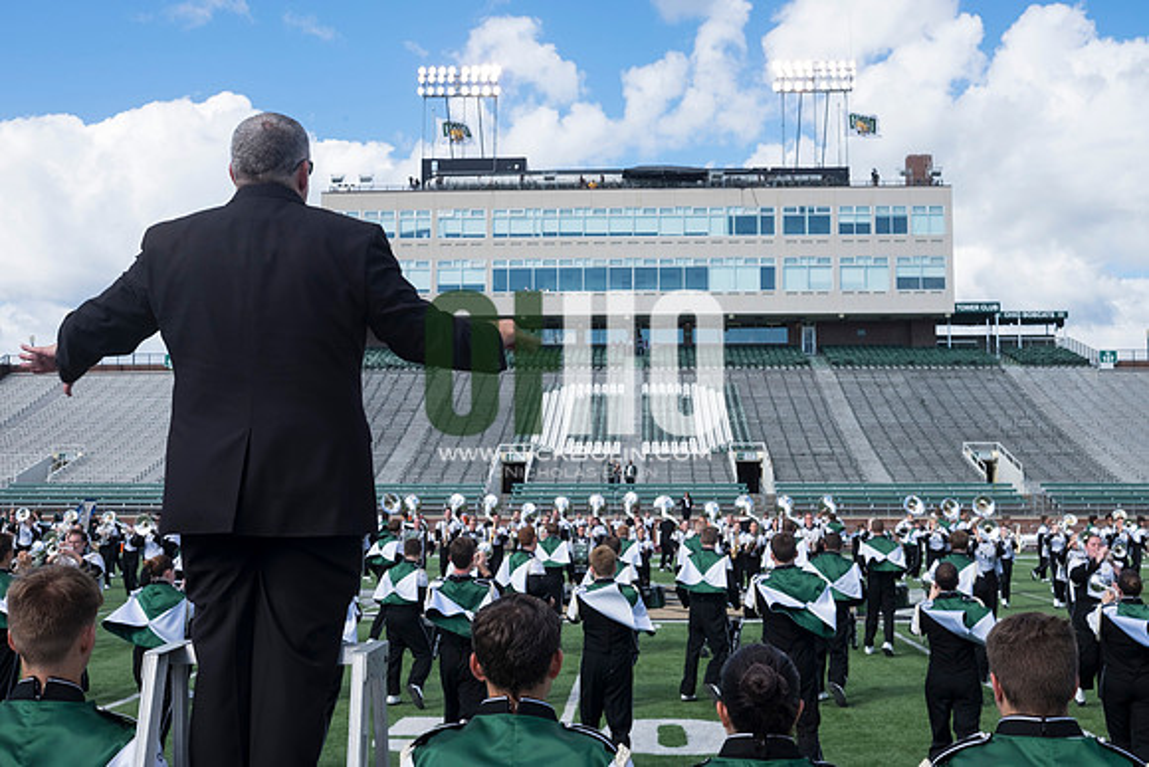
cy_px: 384
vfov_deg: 32.6
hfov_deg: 47.4
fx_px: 1309
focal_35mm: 41
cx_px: 574
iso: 200
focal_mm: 27
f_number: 9
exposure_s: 1/200
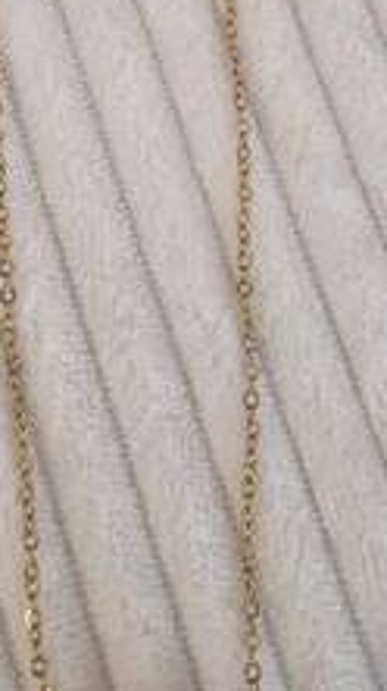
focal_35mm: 68
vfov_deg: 29.5
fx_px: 1243
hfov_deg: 17.6
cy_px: 47
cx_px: 91
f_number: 1.8
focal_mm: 5.4
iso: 160
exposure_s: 1/100
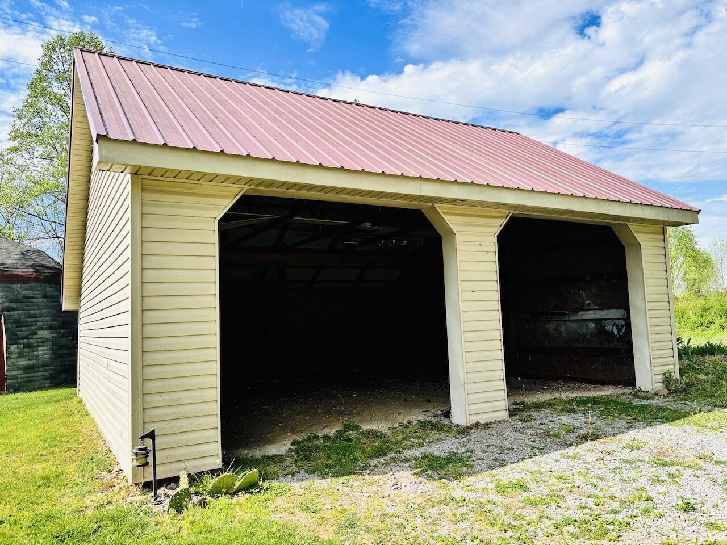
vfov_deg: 53.1
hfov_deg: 67.3
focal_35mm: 26
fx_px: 546
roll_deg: +1.8
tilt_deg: +6.1
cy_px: 272
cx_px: 364
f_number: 1.6
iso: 50
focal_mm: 5.96
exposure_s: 1/2398
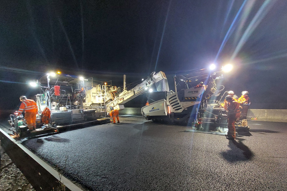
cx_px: 142
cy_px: 111
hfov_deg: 104.3
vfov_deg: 80.6
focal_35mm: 14
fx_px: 112
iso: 500
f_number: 2.2
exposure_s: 1/25
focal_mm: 1.74
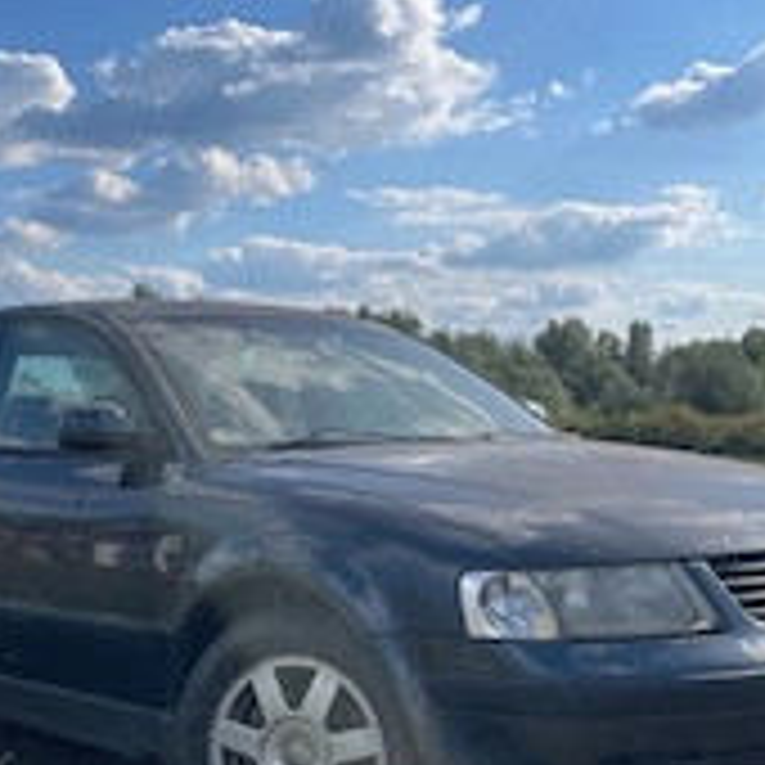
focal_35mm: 54
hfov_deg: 31.6
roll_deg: +0.0
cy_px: 392
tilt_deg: -0.2
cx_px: 338
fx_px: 1350
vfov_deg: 31.6
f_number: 1.6
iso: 32
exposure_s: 1/2747
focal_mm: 4.2
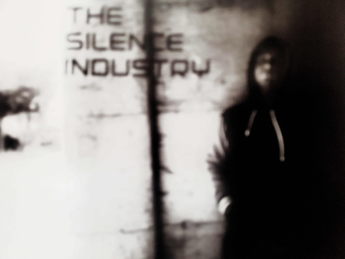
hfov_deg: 67.3
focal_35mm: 26
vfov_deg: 53.1
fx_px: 259
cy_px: 130
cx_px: 172
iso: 640
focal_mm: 4.3
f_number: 1.5
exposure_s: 1/17
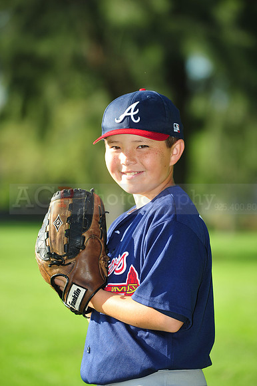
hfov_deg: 6.9
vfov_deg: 10.3
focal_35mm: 200
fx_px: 2144
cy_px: 193
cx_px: 128
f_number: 4.5
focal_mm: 200
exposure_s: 1/500
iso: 200
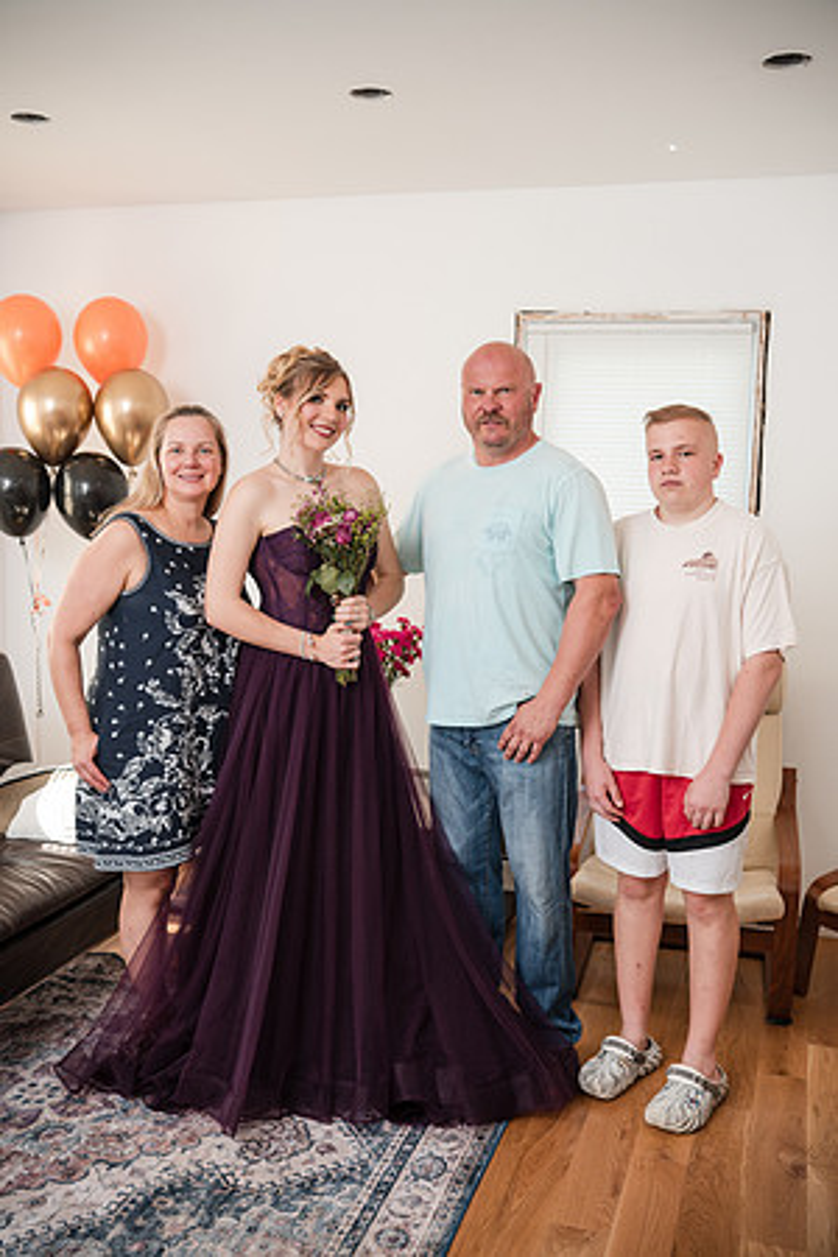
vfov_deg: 54.4
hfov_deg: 37.9
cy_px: 628
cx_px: 419
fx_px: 1222
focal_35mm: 35
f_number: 3.2
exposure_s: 1/250
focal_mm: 35
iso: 800
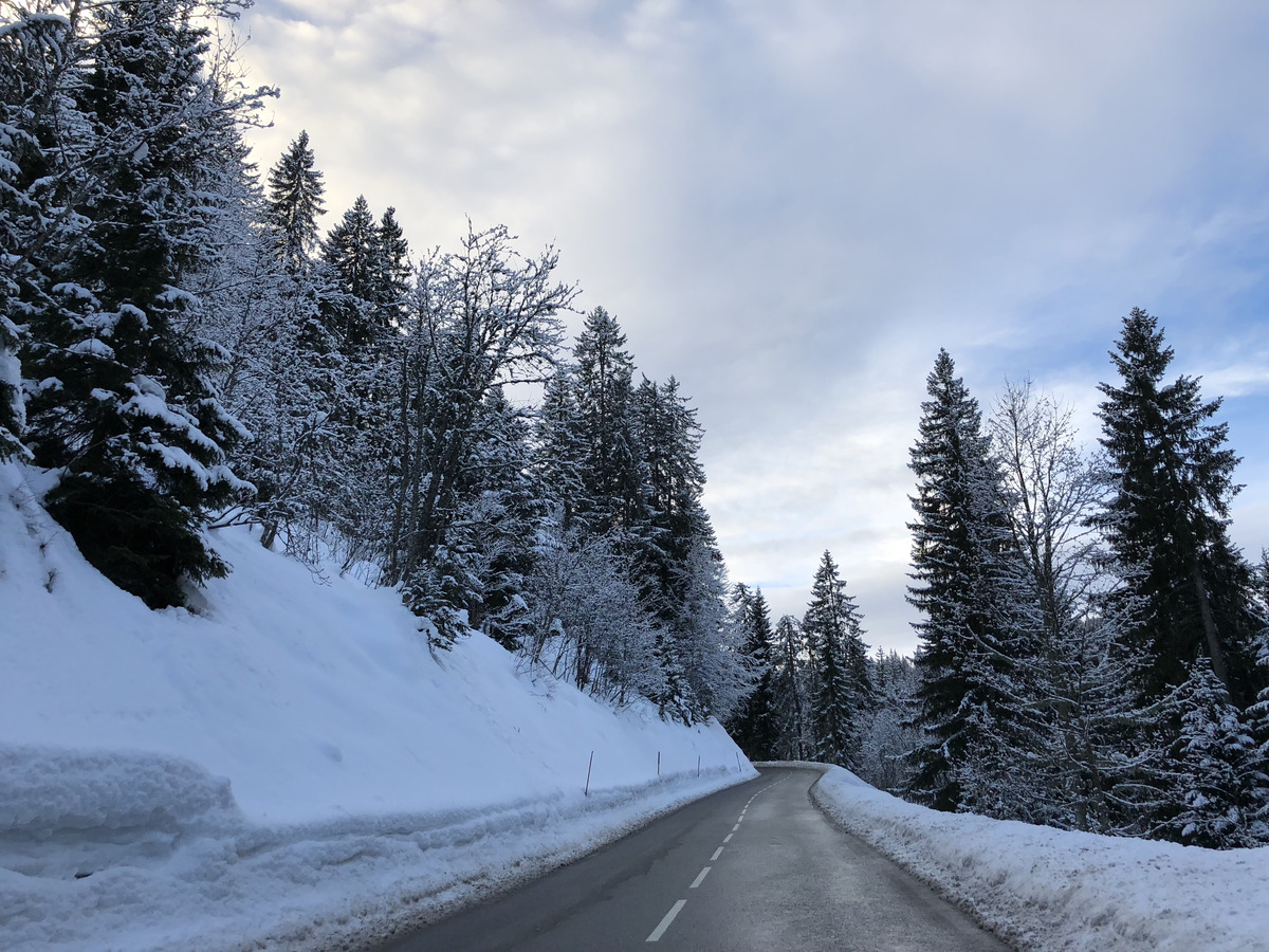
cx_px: 634
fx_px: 1026
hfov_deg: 63.4
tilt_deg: +21.1
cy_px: 476
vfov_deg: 49.7
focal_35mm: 28
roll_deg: +1.8
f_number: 1.8
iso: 20
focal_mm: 4
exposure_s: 1/545
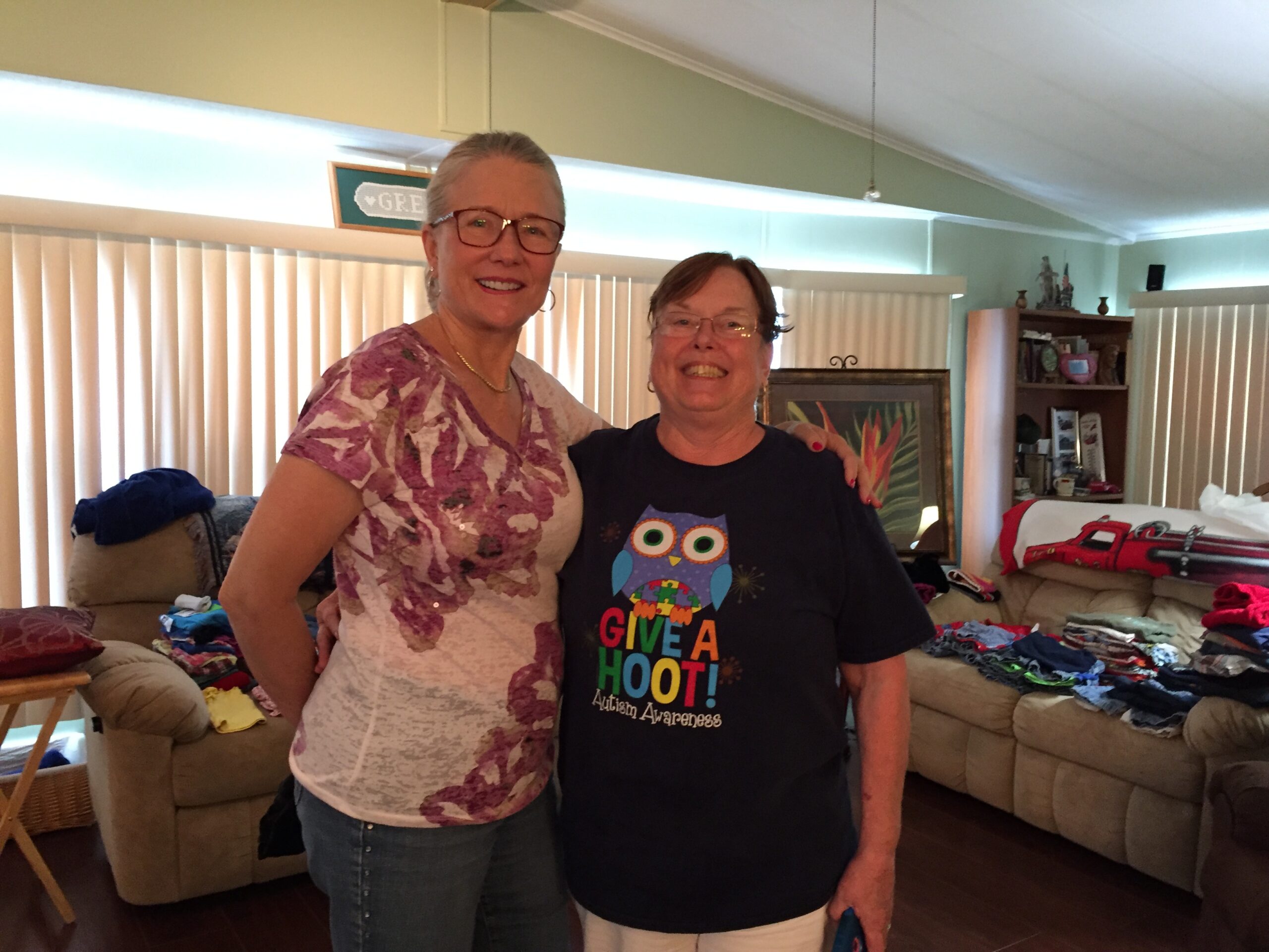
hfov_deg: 61.7
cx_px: 634
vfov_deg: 48.2
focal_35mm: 29
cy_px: 476
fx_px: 1063
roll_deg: -0.8
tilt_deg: -3.9
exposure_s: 1/24
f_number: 2.2
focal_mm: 4.15
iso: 250
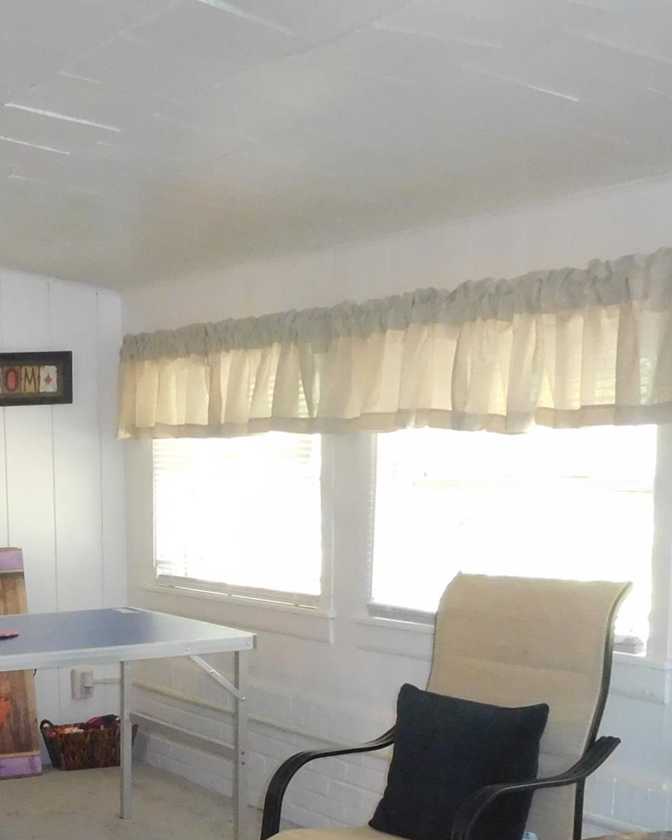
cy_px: 817
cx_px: -145
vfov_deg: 26.9
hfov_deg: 21.2
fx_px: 1666
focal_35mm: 67
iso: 400
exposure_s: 1/30
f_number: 3.4
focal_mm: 4.5
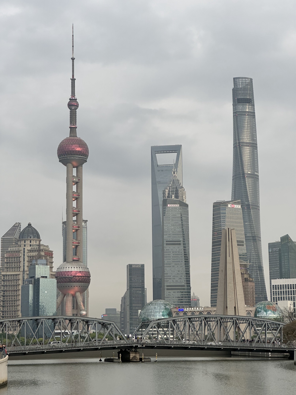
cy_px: 198
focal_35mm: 77
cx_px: 148
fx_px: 878
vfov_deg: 25.3
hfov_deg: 19.1
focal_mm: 9
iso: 64
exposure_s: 1/99
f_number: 2.8
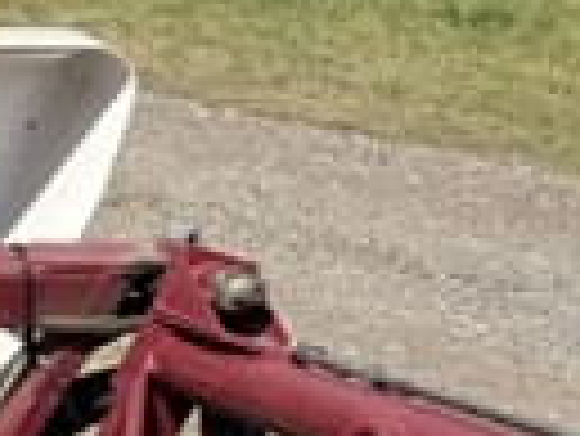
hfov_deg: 10.5
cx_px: -998
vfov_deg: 9.1
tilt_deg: -35.3
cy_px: 975
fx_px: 2499
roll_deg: -1.1
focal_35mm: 149
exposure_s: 1/7353
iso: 80
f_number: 1.78
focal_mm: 6.76
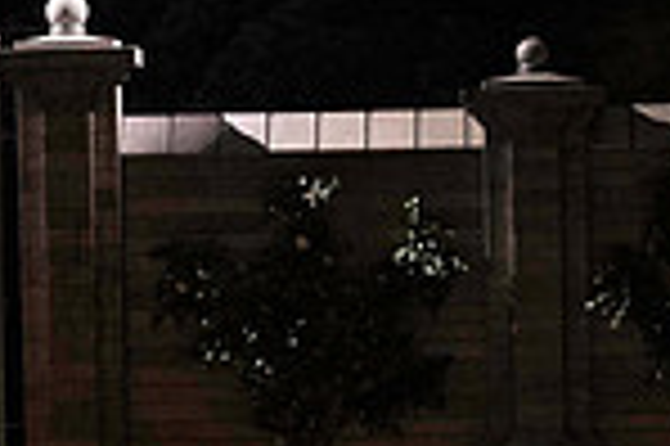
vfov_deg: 5.0
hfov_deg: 7.5
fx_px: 5075
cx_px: 207
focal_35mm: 273
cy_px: 124
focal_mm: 70
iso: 16000
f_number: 5
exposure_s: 1/320
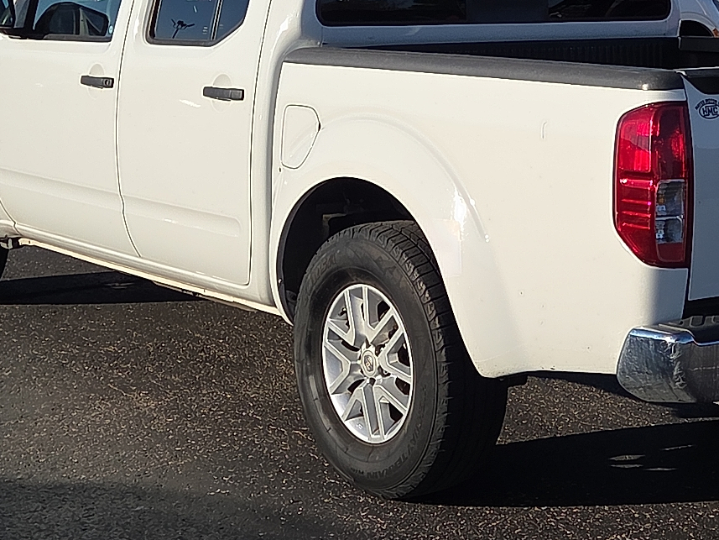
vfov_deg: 17.5
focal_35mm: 84
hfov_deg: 23.1
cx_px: 500
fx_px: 1745
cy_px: 158
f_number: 1.8
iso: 77
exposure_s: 1/10000
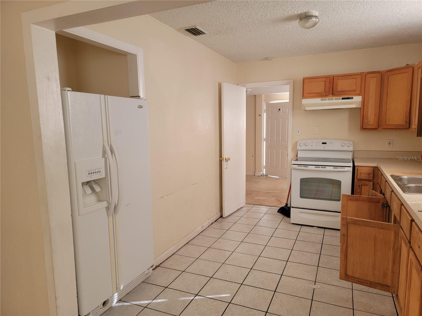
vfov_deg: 56.8
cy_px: 158
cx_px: 211
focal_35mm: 24
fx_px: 293
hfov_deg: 71.6
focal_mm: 6.7
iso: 64
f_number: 1.8
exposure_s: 1/120
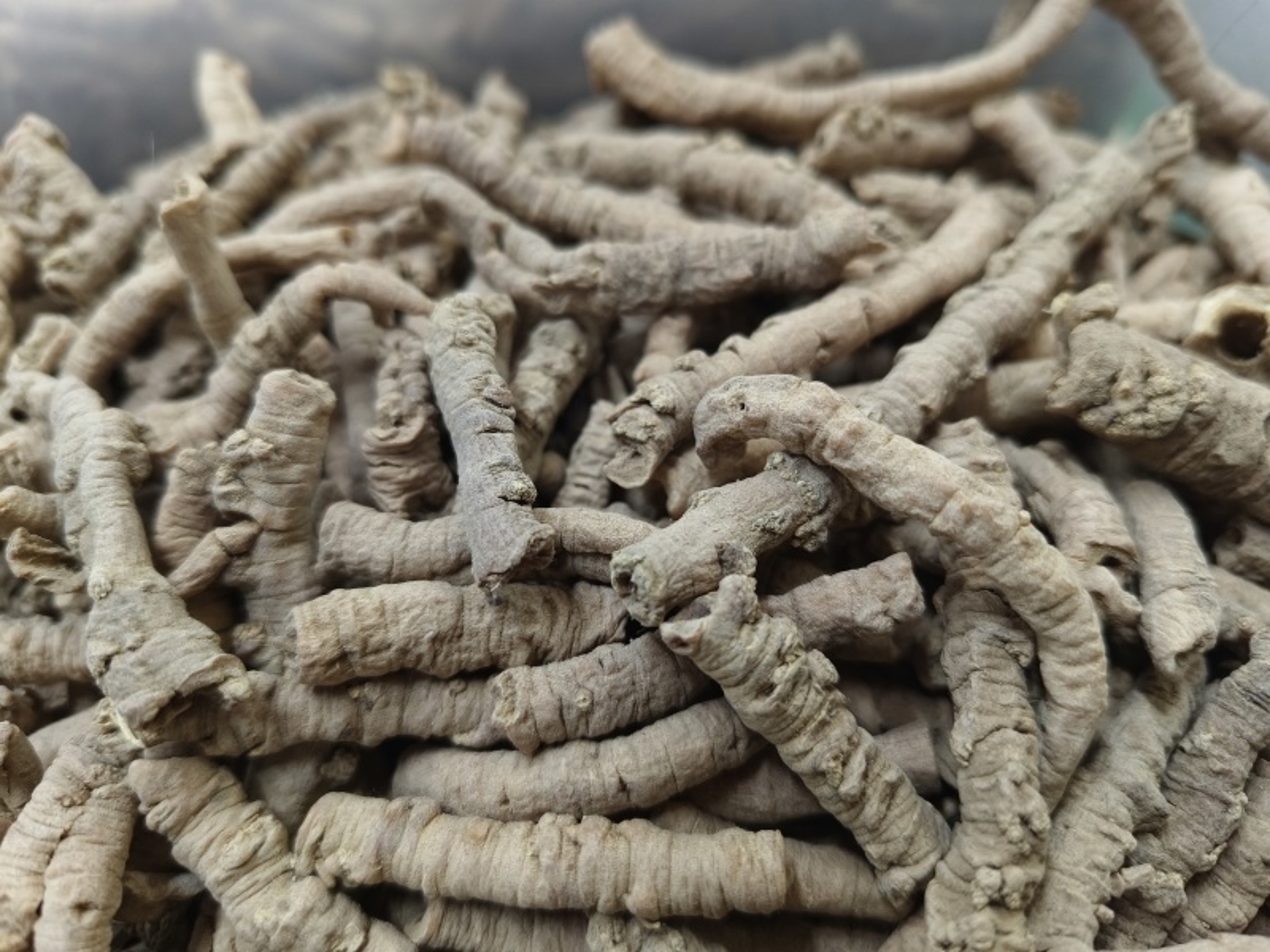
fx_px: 844
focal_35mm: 23
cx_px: 635
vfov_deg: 58.9
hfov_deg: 73.9
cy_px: 476
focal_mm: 5.6
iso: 1327
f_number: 1.88
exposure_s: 1/50
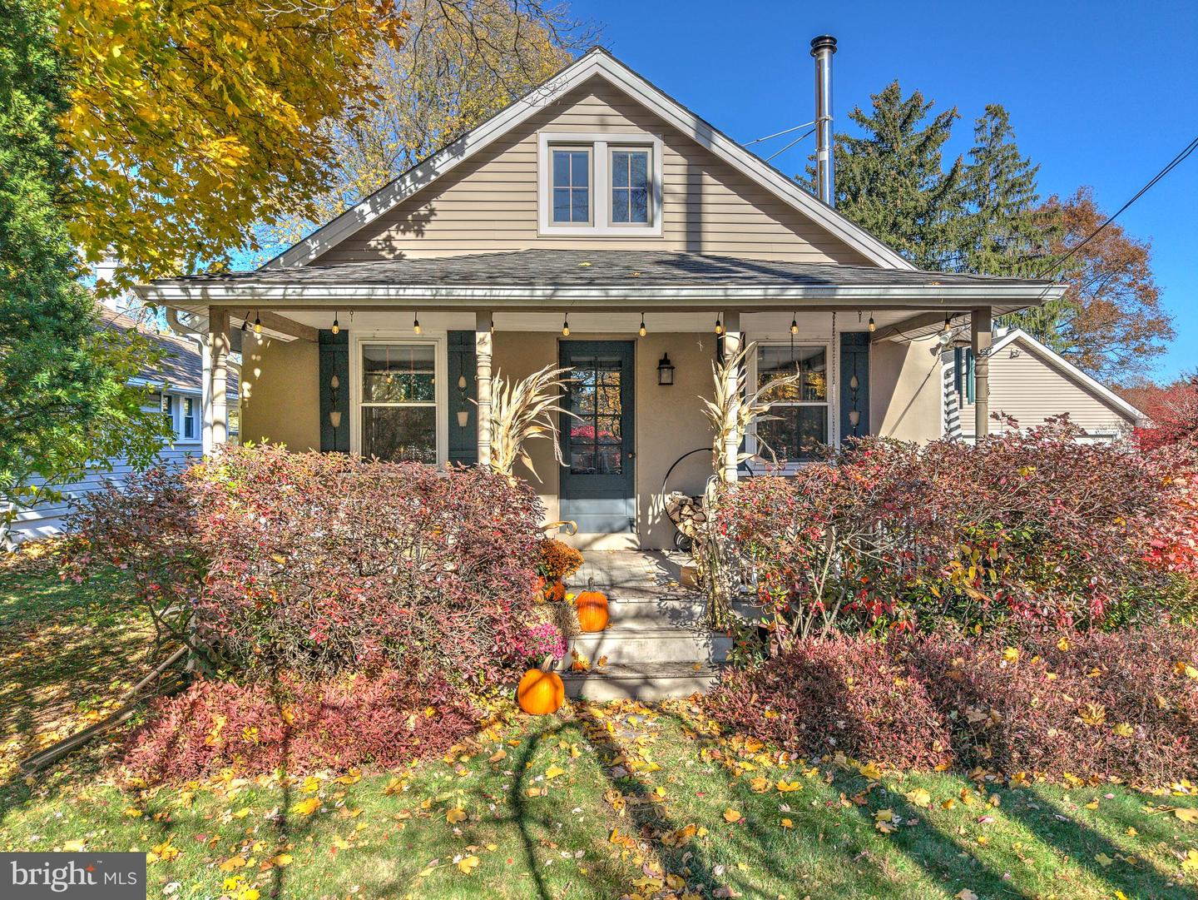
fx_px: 831
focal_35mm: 24
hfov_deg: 71.6
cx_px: 599
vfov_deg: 56.8
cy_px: 450
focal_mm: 8.7
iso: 200
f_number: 1.8
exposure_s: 1/1600
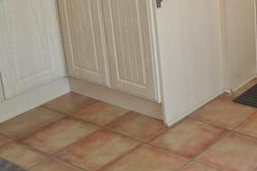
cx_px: 281
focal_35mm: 69
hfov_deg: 26.9
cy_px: 5
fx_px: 493
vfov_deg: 19.2
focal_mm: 20
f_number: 3.5
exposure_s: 1/50
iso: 400
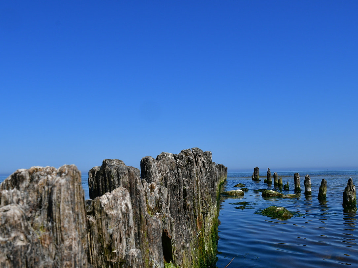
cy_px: 174
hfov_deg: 53.6
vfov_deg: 41.3
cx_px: 145
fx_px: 352
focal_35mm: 34
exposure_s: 1/320
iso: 100
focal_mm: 16
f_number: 11
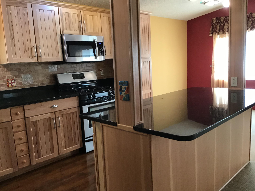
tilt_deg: -11.9
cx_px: 128
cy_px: 96
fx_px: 228
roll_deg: +2.6
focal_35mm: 31
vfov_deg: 45.4
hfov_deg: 58.4
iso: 80
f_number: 2.4
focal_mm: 3.3
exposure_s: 1/30
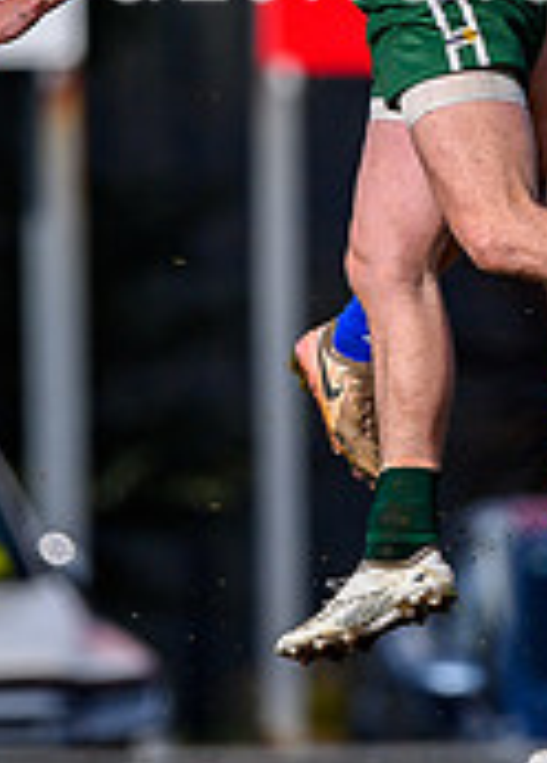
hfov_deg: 0.6
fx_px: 50603
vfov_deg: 0.9
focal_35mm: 2332
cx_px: 474
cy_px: -199
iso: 125
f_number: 4
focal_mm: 500
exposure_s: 1/1600
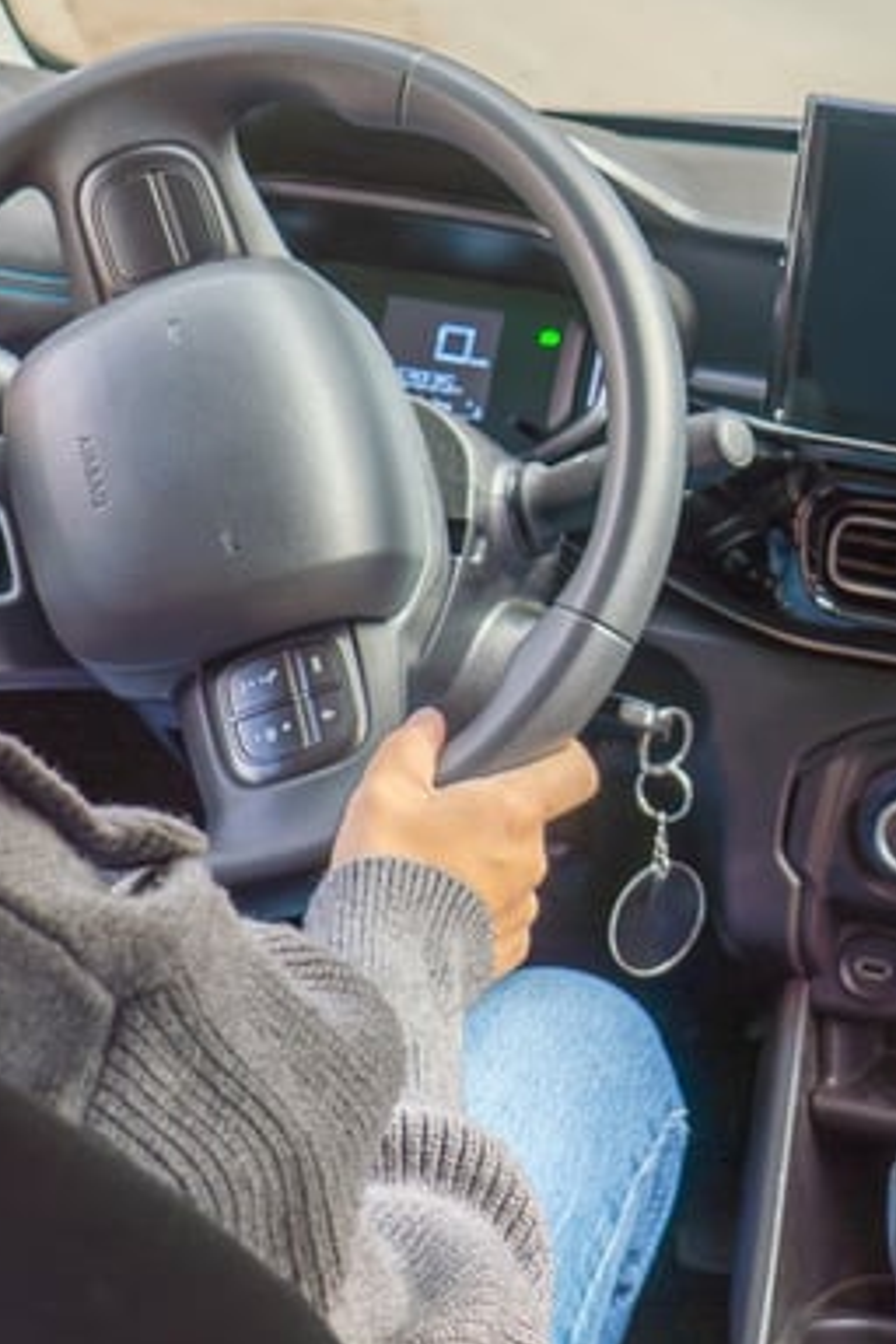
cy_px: 264
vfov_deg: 26.5
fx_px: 2800
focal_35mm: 75
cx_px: 644
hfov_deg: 18.1
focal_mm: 16
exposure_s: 1/250
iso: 160
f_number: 2.8
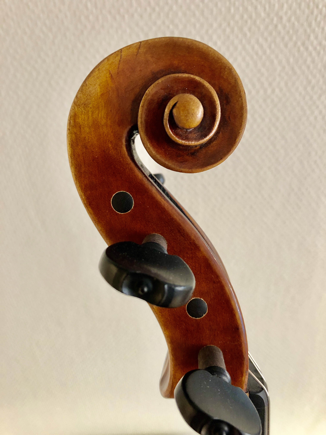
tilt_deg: -33.7
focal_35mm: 28
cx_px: 163
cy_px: 218
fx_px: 352
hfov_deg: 49.7
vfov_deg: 63.4
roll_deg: +3.3
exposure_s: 1/17
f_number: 1.8
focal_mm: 3.99
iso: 50
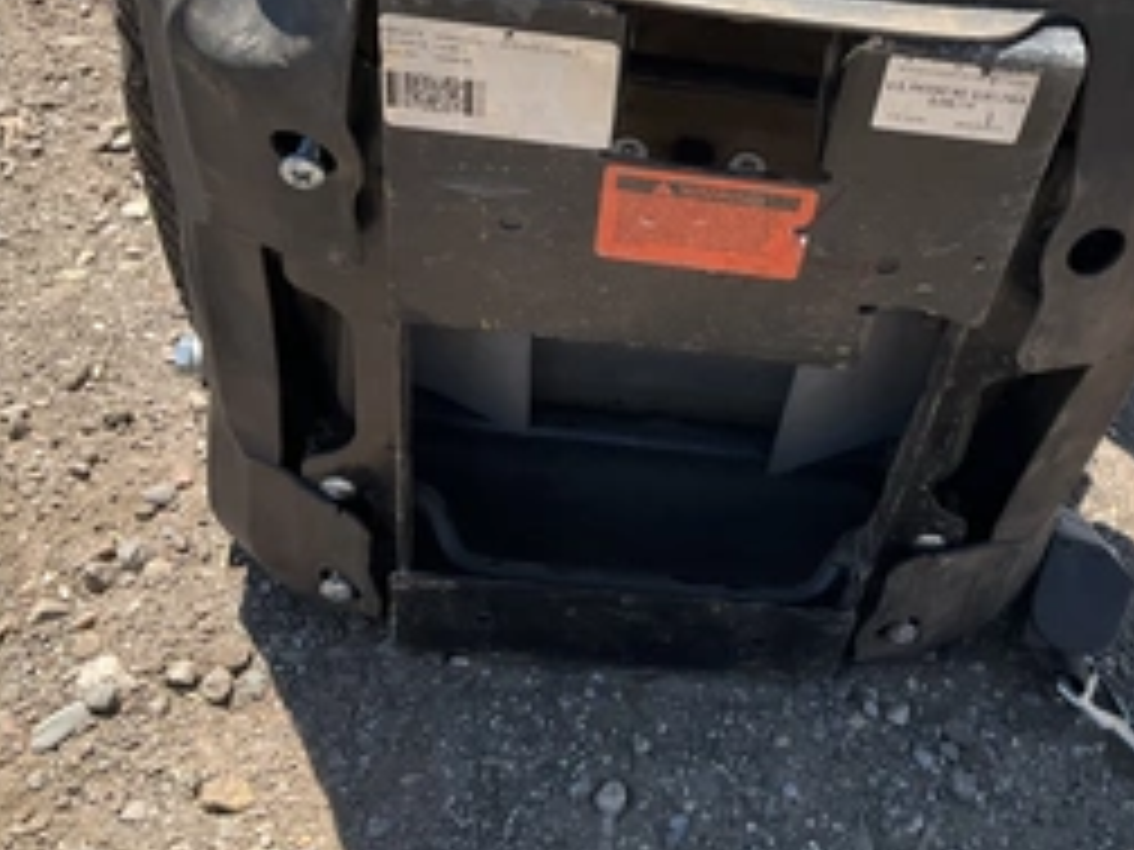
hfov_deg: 40.5
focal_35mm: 46
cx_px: 796
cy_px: 243
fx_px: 1507
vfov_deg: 31.1
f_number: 1.8
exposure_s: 1/709
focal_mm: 3
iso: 25
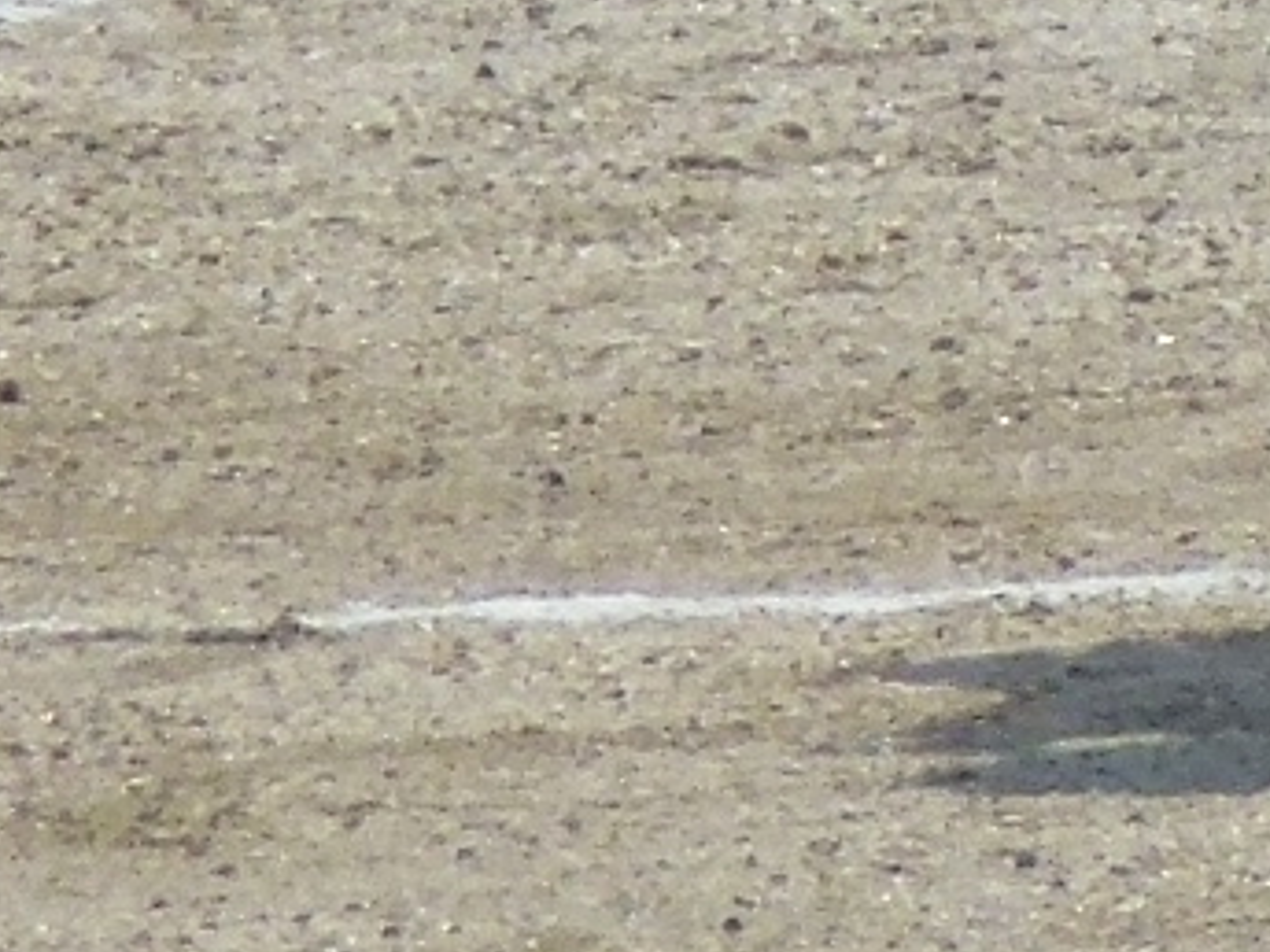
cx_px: 3378
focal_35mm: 2861
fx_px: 104965
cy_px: -1572
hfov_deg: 0.7
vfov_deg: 0.5
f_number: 5.9
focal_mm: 68.8
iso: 100
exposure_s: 1/800
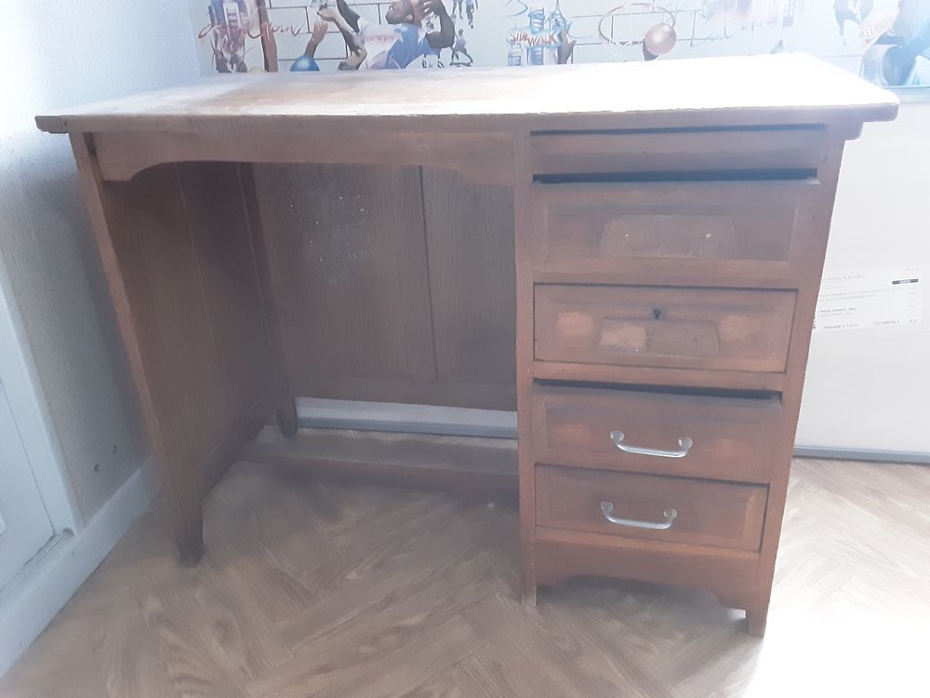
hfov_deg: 63.4
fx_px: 752
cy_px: 349
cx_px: 465
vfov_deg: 49.7
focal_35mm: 28
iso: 500
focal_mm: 2.9
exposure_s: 1/20
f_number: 1.9
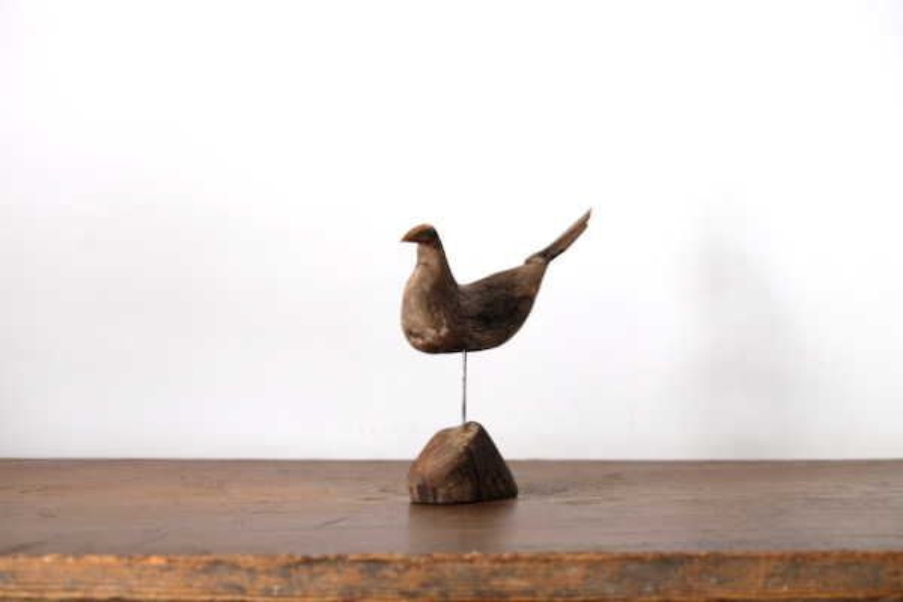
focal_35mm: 59
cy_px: 301
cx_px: 452
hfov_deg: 33.9
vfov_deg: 23.0
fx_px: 1480
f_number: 3.6
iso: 200
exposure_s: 1/8
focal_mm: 39
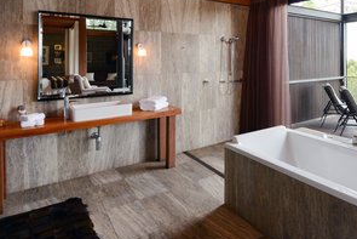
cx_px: 251
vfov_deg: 47.8
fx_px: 258
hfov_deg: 66.6
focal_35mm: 26
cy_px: 61
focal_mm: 16
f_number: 11
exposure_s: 1/2.5
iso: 500
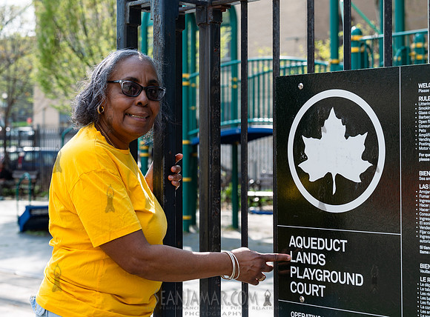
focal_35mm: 72
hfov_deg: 27.2
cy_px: 131
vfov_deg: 20.2
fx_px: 888
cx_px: 186
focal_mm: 55
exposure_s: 1/250
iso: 100
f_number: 4.5
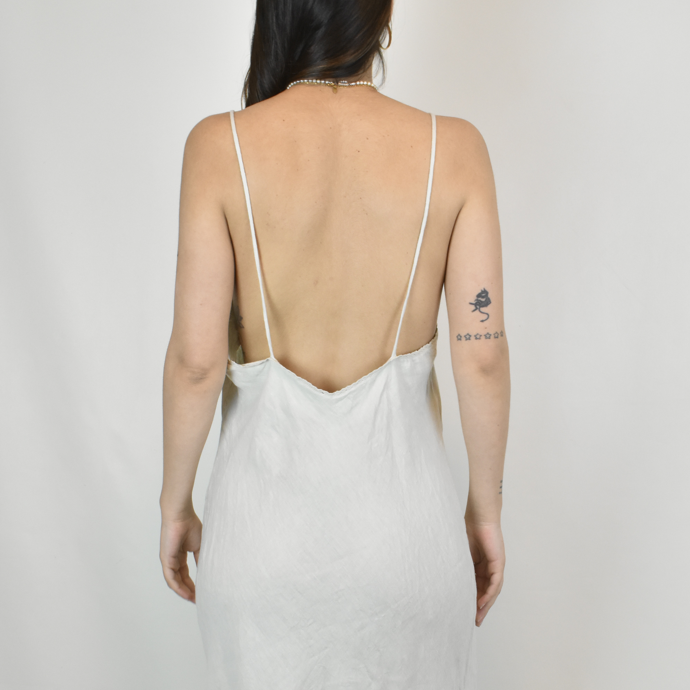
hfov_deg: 31.6
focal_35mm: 54
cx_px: 347
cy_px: 465
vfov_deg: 31.4
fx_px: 1218
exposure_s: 1/40
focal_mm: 28
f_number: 16
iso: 1600
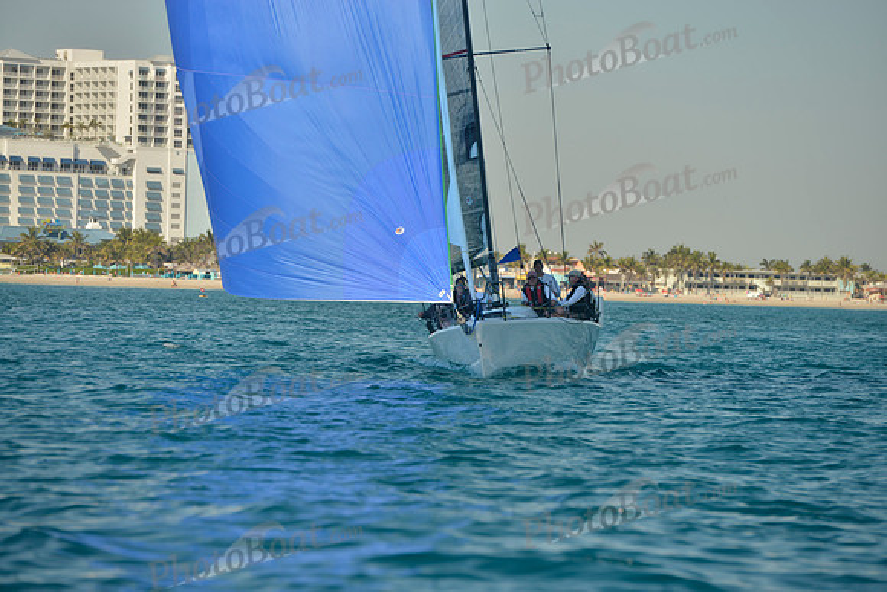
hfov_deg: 10.3
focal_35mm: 200
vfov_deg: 6.9
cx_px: 444
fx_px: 4929
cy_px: 296
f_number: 6.3
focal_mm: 200
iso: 200
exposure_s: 1/640
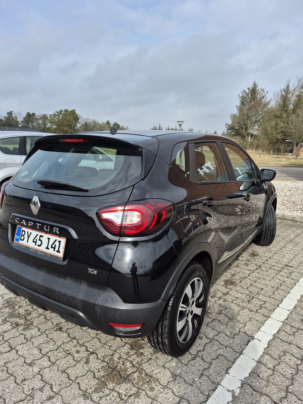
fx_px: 268
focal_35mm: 23
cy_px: 202
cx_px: 152
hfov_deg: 58.9
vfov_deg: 73.9
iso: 25
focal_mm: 5.4
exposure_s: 1/1304
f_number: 1.8
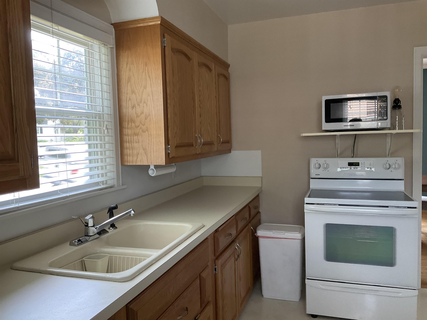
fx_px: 358
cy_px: 160
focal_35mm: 29
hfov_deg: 61.7
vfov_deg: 48.2
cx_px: 214
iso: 125
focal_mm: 3
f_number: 1.8
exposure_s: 1/60
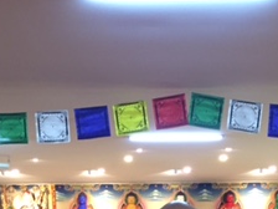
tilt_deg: -1.9
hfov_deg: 23.4
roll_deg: -1.6
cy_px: 289
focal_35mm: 83
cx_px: 187
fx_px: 667
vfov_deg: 16.6
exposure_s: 1/33
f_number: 2.2
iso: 200
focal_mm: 4.15
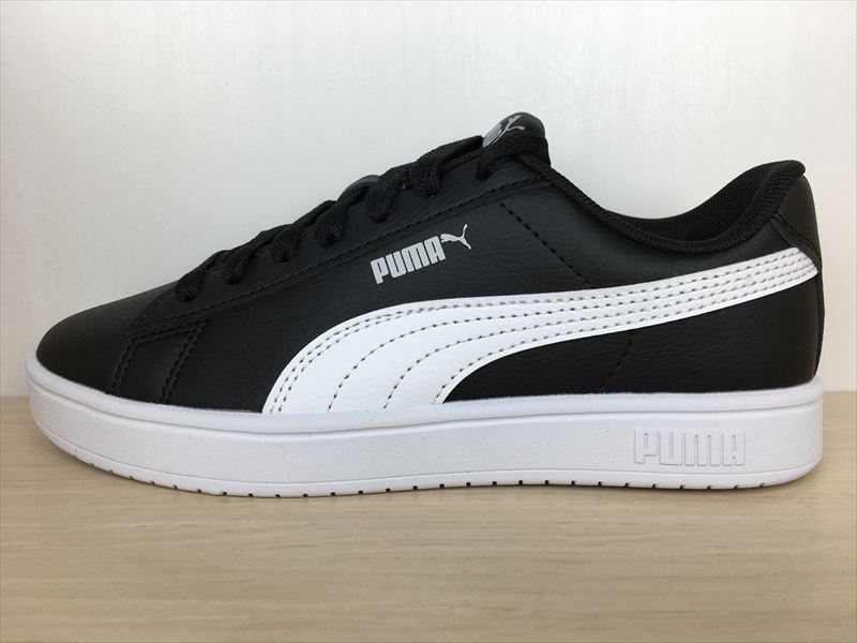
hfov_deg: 61.7
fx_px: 718
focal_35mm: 29
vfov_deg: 48.2
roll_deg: +0.9
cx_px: 428
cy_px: 322
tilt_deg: -9.1
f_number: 2.2
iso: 25
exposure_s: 1/120
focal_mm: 4.15
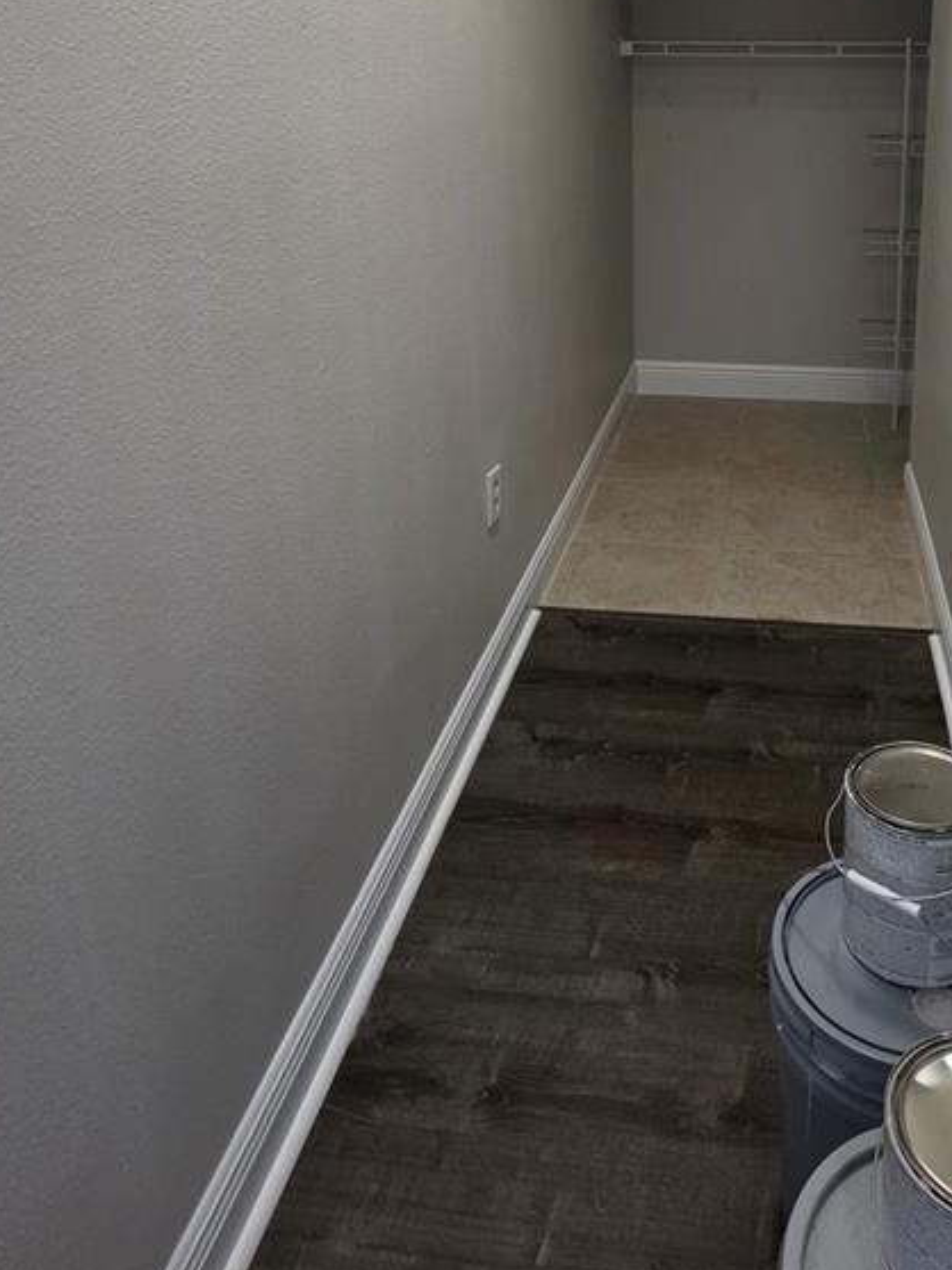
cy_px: 315
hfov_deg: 48.5
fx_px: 1026
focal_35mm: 28
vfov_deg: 59.9
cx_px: 667
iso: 160
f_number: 1.9
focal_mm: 2.2
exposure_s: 1/60
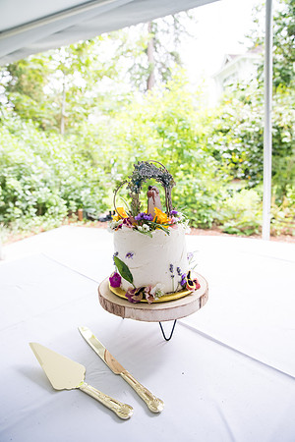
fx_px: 295
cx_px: 148
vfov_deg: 73.7
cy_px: 221
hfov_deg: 53.1
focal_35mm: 24
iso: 1250
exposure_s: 1/320
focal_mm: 24
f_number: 4
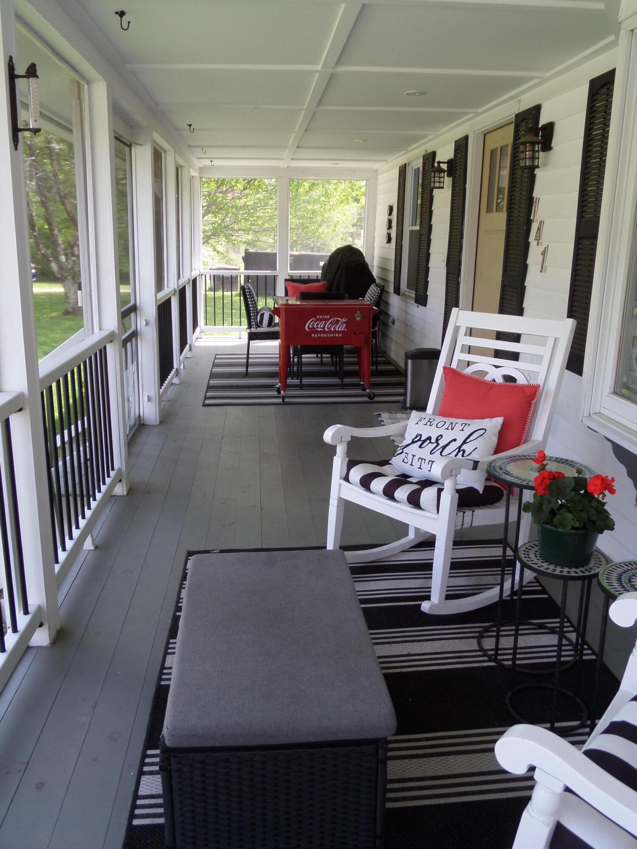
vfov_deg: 56.8
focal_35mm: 32
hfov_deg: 44.2
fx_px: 785
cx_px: 318
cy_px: 424
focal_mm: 5.3
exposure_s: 1/90
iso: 80
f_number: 3.4
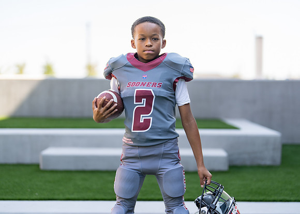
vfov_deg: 24.4
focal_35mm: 58
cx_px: 153
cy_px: 97
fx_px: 496
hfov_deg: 33.7
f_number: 1.2
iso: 100
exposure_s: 1/1600
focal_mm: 50
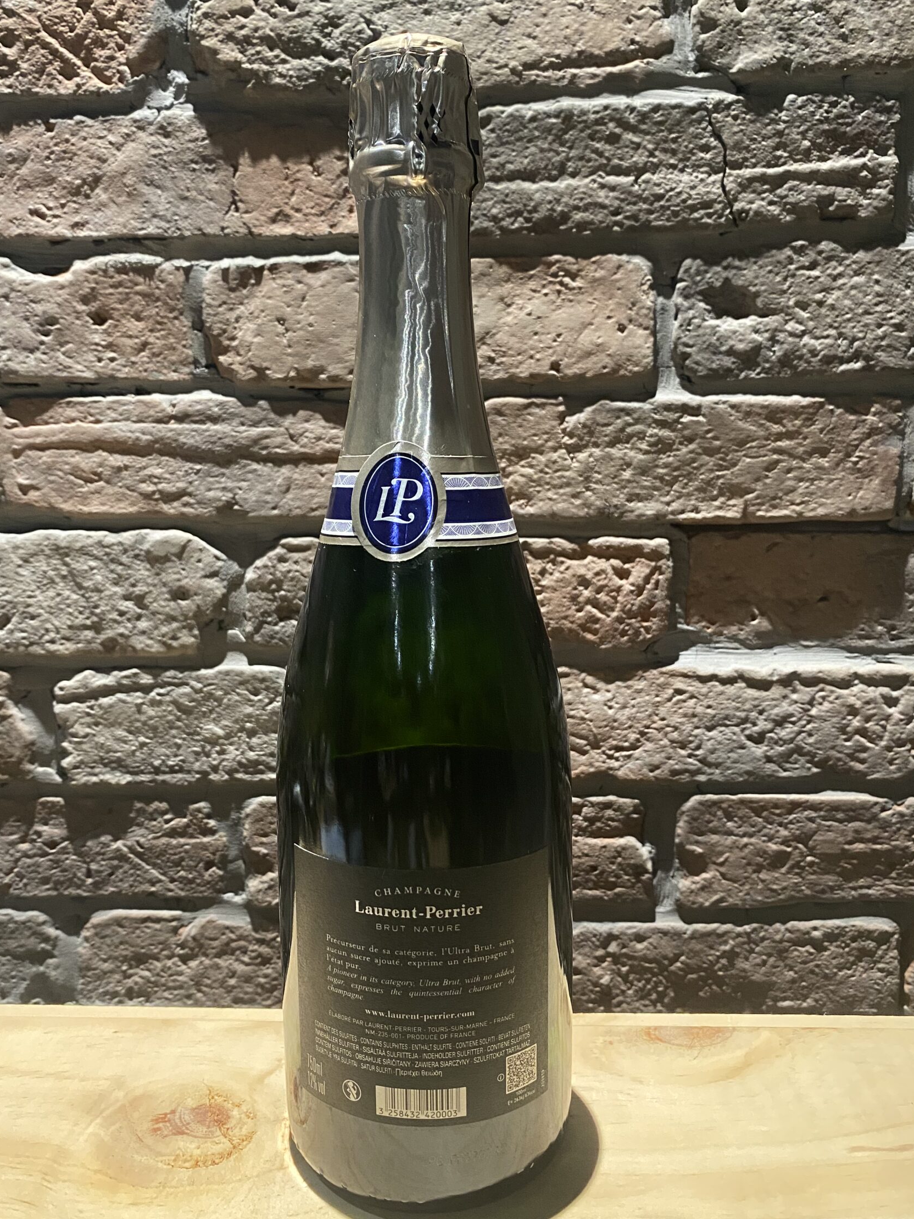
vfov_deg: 60.0
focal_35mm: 30
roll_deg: +0.1
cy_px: 604
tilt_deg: -8.9
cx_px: 411
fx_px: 1056
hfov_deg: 46.7
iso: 500
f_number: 1.8
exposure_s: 1/33
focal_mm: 4.25
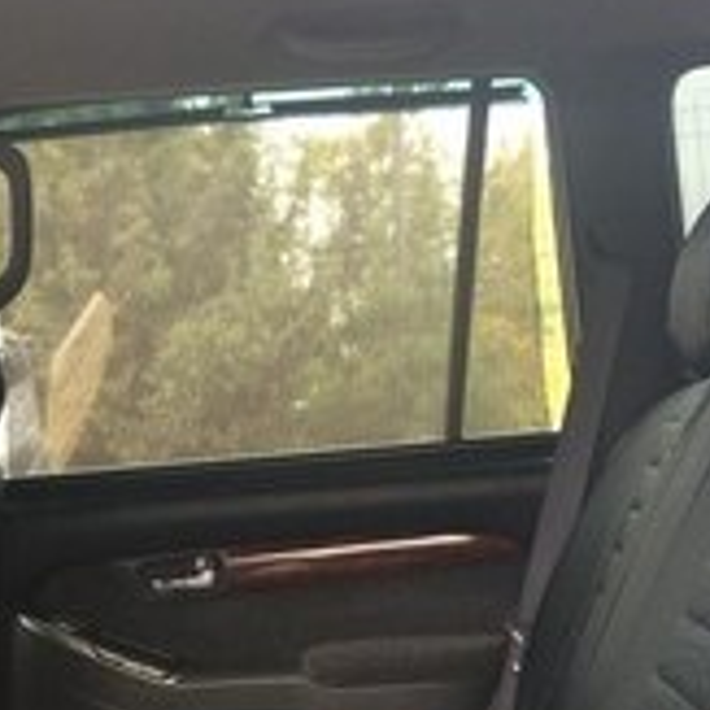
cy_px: 880
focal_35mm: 78
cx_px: 213
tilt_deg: -14.3
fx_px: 1810
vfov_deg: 20.6
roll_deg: +1.4
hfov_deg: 22.1
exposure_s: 1/50
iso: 40
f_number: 2.2
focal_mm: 4.15
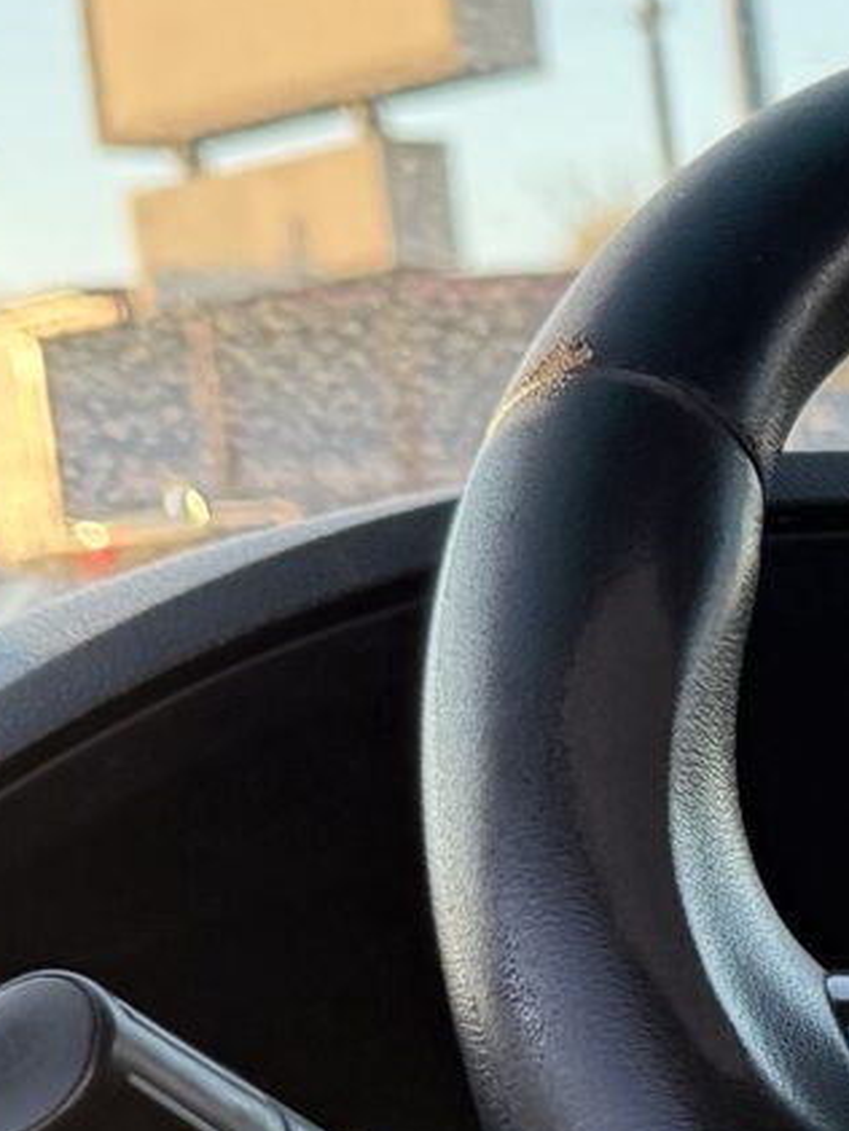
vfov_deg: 12.9
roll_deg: +3.3
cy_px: 1598
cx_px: 2155
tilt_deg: -11.9
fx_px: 4772
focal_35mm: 146
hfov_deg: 9.0
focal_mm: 6.76
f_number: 1.78
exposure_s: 1/251
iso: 100
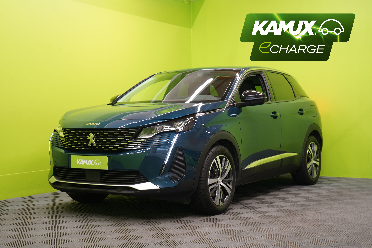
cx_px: 186
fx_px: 558
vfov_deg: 25.1
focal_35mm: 54
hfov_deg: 36.9
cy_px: 124
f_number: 5
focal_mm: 54
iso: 400
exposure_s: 1/25
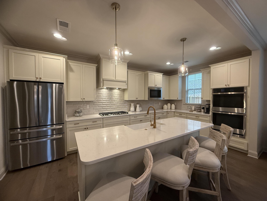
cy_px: 100
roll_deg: +0.6
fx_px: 108
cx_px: 134
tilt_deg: -1.0
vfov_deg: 85.7
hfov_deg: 102.1
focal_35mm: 14
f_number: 2.2
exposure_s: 1/120
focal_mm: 2.22
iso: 250
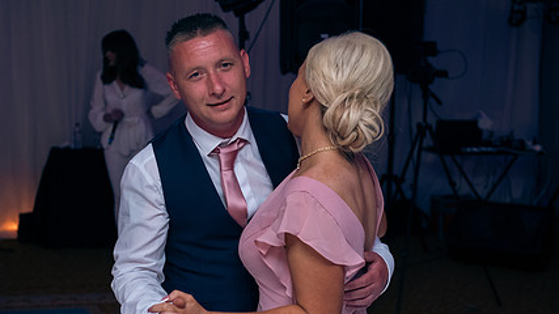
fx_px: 948
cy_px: 176
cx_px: 233
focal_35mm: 64
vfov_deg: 18.8
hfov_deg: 32.8
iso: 800
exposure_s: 1/160
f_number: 3.5
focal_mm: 45
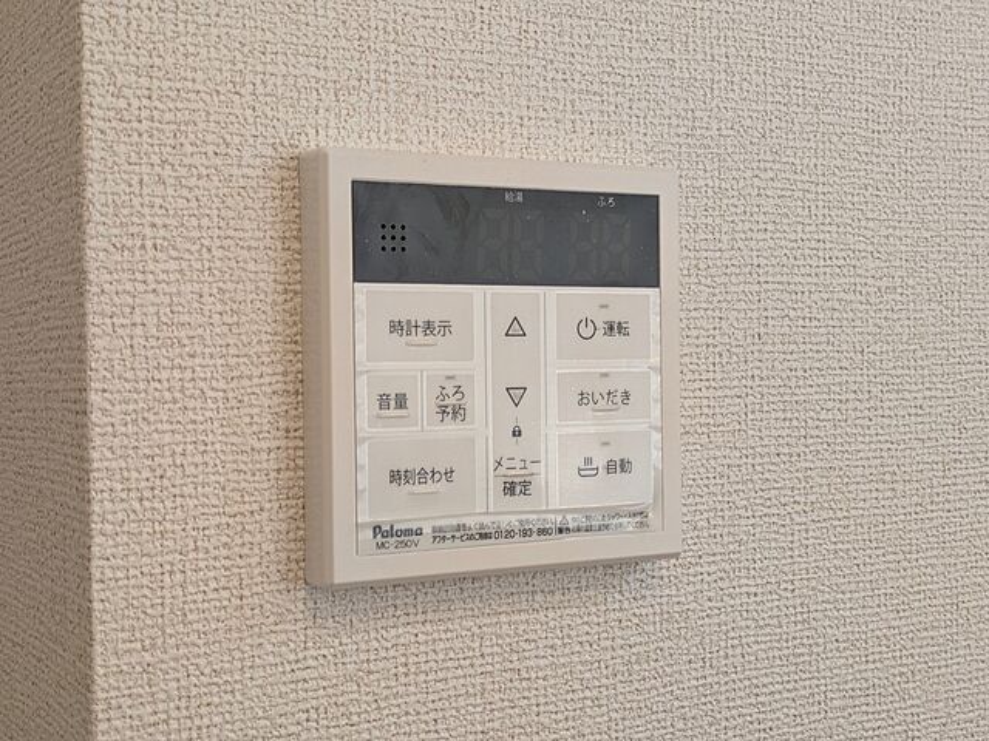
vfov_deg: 28.6
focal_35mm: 51
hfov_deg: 37.5
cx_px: 494
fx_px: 1457
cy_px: 370
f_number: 1.89
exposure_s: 1/50
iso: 90
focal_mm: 5.43
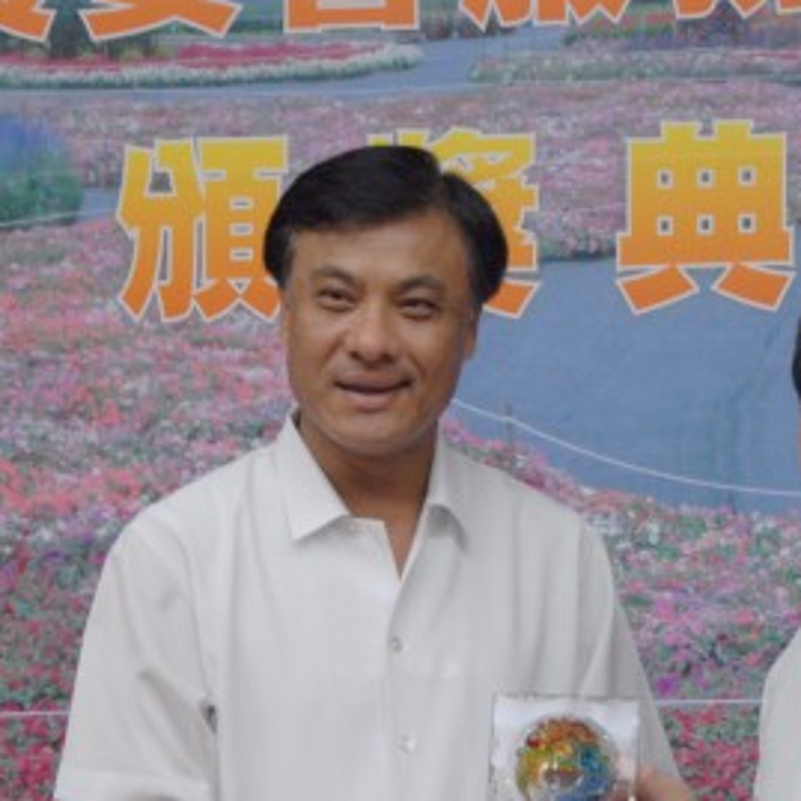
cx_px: 518
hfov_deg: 10.6
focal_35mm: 165
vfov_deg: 10.6
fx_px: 4320
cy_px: 569
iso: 640
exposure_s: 1/30
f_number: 4.8
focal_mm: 60
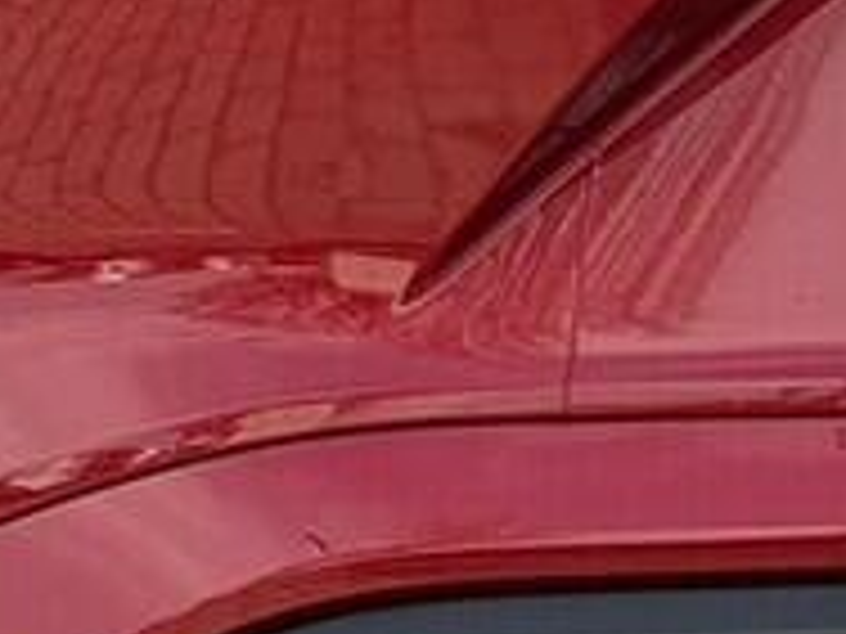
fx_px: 8969
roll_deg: +0.0
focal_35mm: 367
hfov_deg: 5.2
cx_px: 1976
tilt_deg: -6.3
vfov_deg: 4.0
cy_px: -540
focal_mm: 6.76
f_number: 1.78
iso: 64
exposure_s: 1/1353
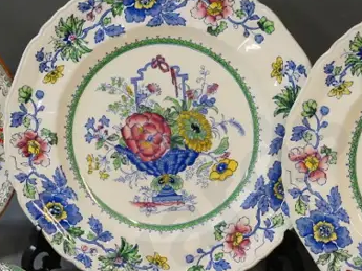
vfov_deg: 14.5
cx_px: 148
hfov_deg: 19.4
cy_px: 262
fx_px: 1057
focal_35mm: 101
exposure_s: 1/250
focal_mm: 17
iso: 3200
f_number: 5.6
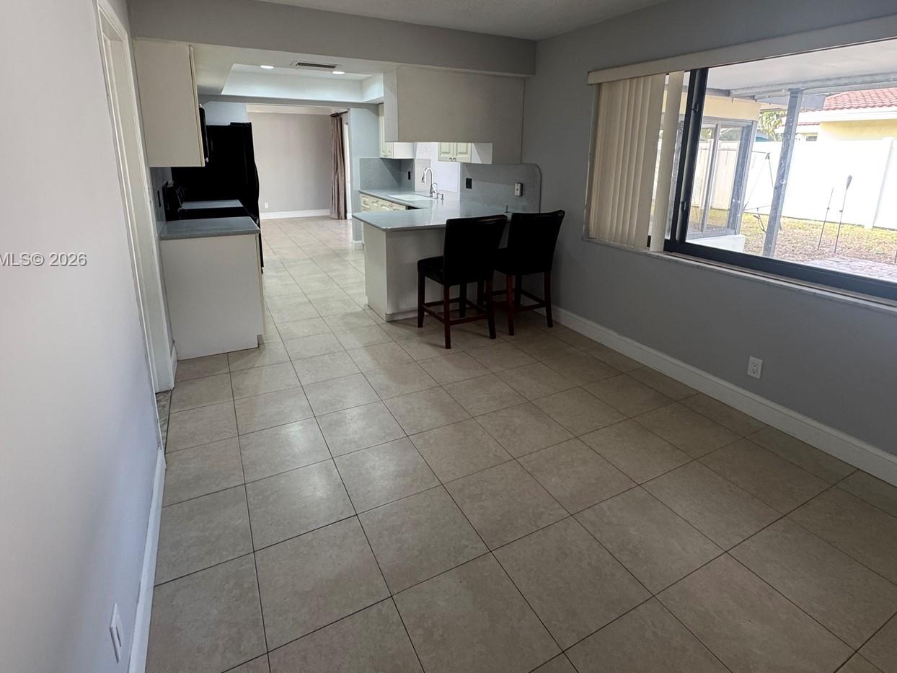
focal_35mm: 18
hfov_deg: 87.7
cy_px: 260
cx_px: 438
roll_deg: -0.8
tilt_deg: -13.0
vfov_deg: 70.6
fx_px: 466
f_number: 2.2
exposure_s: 1/60
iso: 200
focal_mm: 2.22
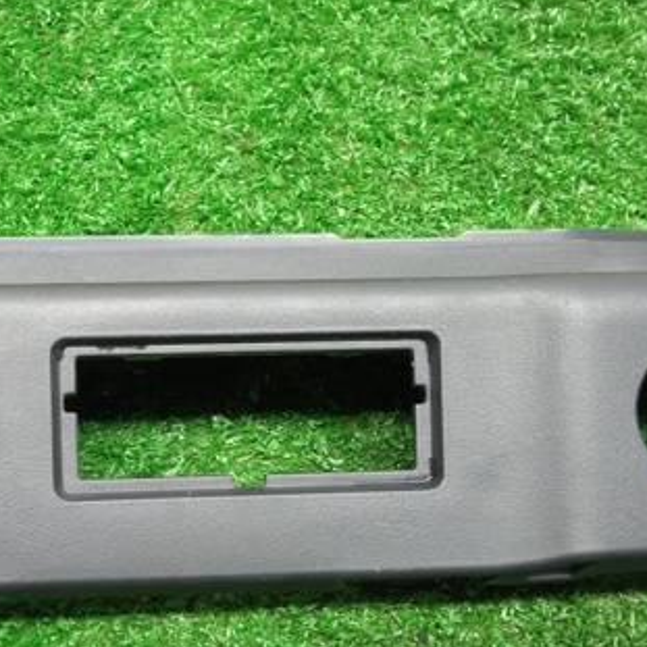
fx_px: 1036
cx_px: 233
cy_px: 423
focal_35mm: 49
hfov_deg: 34.5
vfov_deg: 34.4
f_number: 2.2
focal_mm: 3.79
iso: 675
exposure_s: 1/25
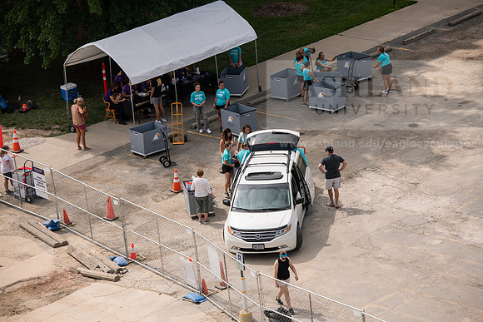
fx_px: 1946
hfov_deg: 14.2
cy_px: 161
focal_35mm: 145
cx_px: 242
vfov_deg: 9.5
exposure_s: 1/640
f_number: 5
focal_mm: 145
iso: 64
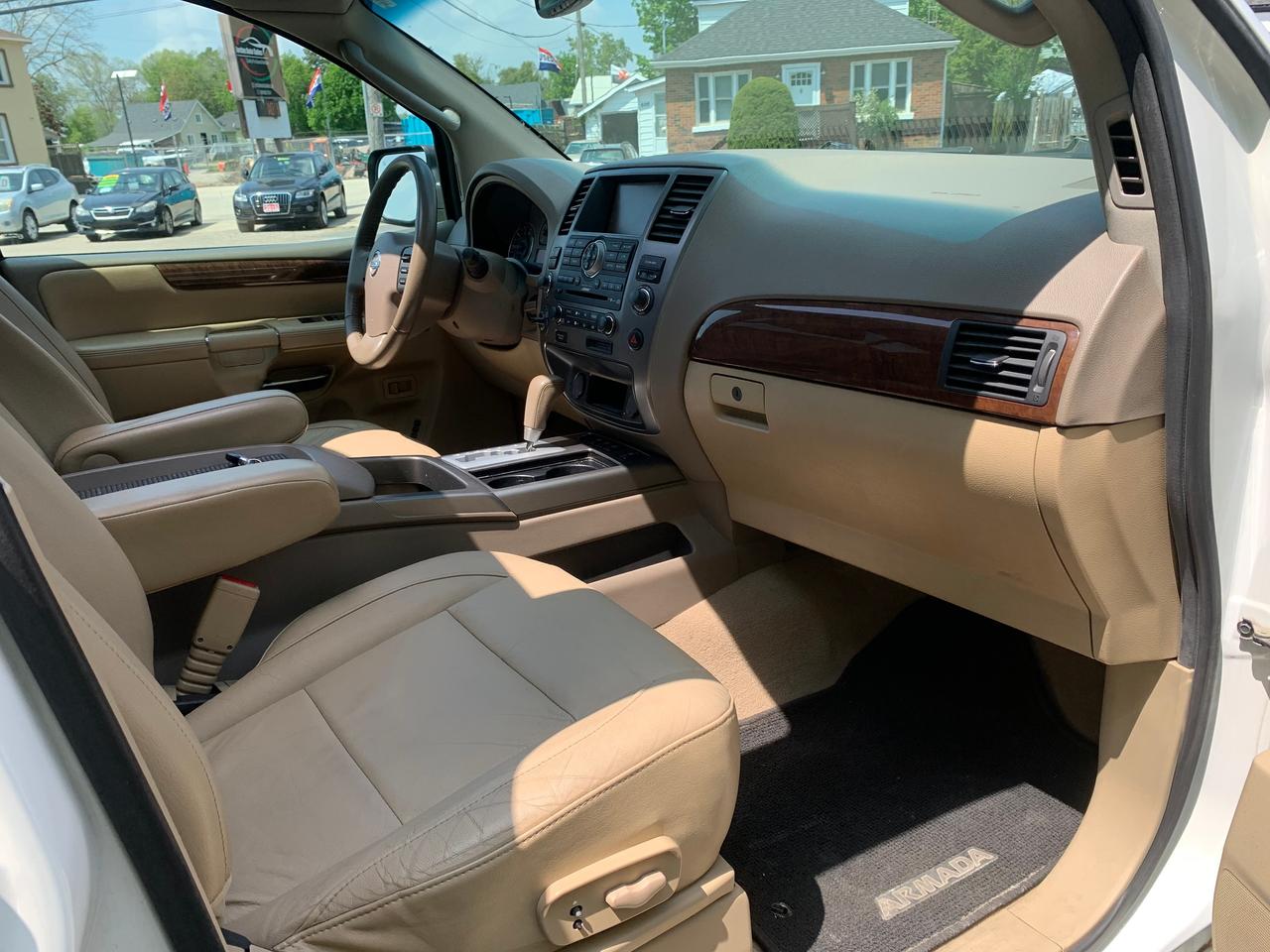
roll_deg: +2.0
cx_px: 635
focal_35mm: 26
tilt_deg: -21.4
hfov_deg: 67.3
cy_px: 476
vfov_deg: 53.1
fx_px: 954
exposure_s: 1/555
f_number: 1.8
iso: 25
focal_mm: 4.25
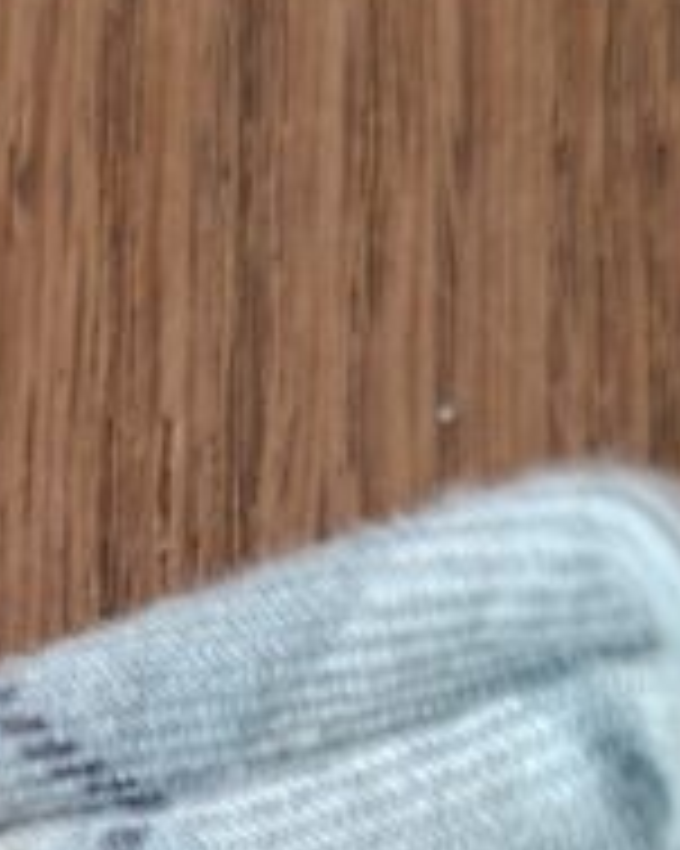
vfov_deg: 18.5
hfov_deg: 15.1
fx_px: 2392
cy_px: 1160
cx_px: -306
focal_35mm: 95
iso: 400
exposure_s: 1/25
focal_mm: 5.54
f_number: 1.8
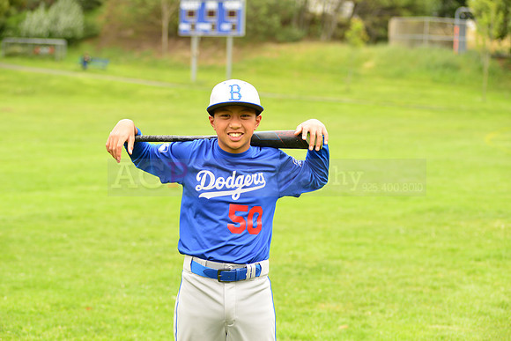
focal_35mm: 100
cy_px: 170
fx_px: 1420
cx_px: 256
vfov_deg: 13.7
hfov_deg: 20.4
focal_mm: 100
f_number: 5
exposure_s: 1/250
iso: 160
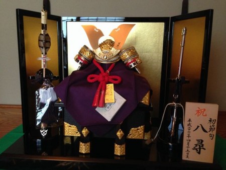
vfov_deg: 43.0
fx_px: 216
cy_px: 85
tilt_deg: -10.4
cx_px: 113
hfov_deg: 55.3
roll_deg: -1.6
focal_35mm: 33
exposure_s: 1/20
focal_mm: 4.12
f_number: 2.4
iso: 320
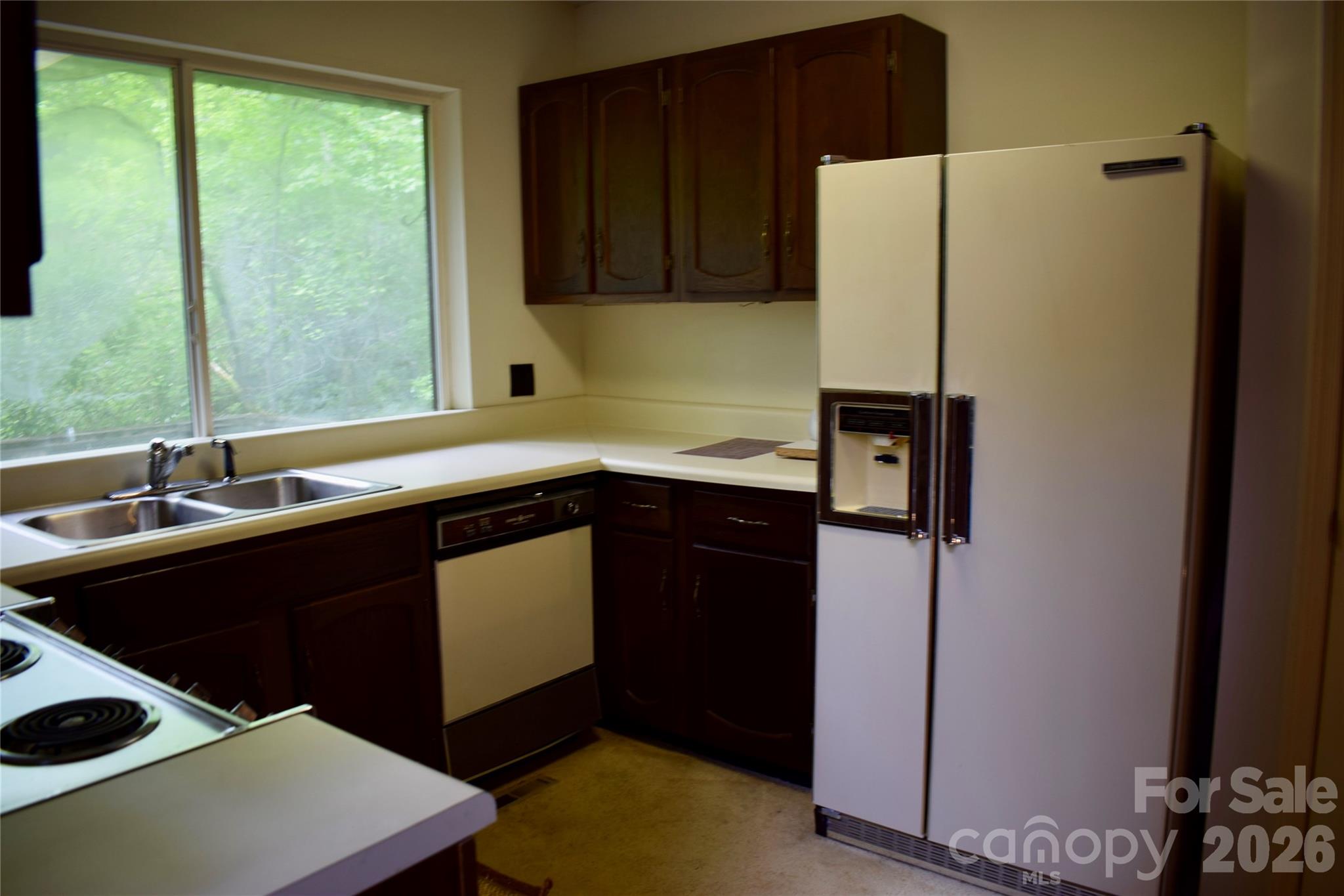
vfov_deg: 47.9
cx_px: 672
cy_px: 448
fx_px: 1008
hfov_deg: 67.4
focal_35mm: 27
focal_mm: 18
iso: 100
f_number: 3.5
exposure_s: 1/10
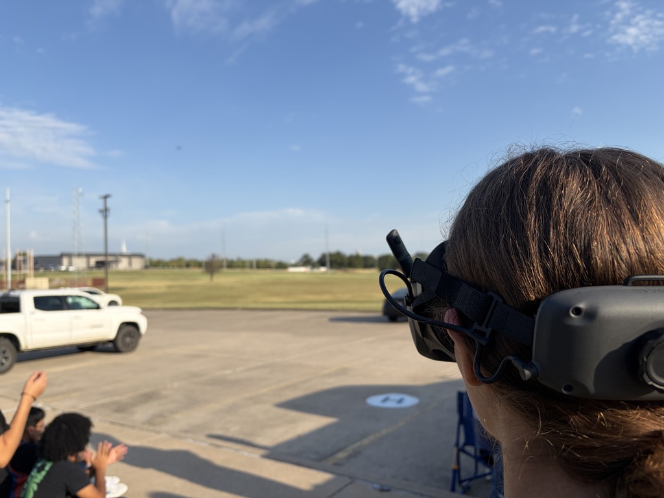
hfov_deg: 67.3
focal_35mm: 26
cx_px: 332
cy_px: 249
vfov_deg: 53.1
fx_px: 499
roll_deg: +2.9
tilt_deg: +2.8
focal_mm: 5.96
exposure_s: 1/3125
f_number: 1.6
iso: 50
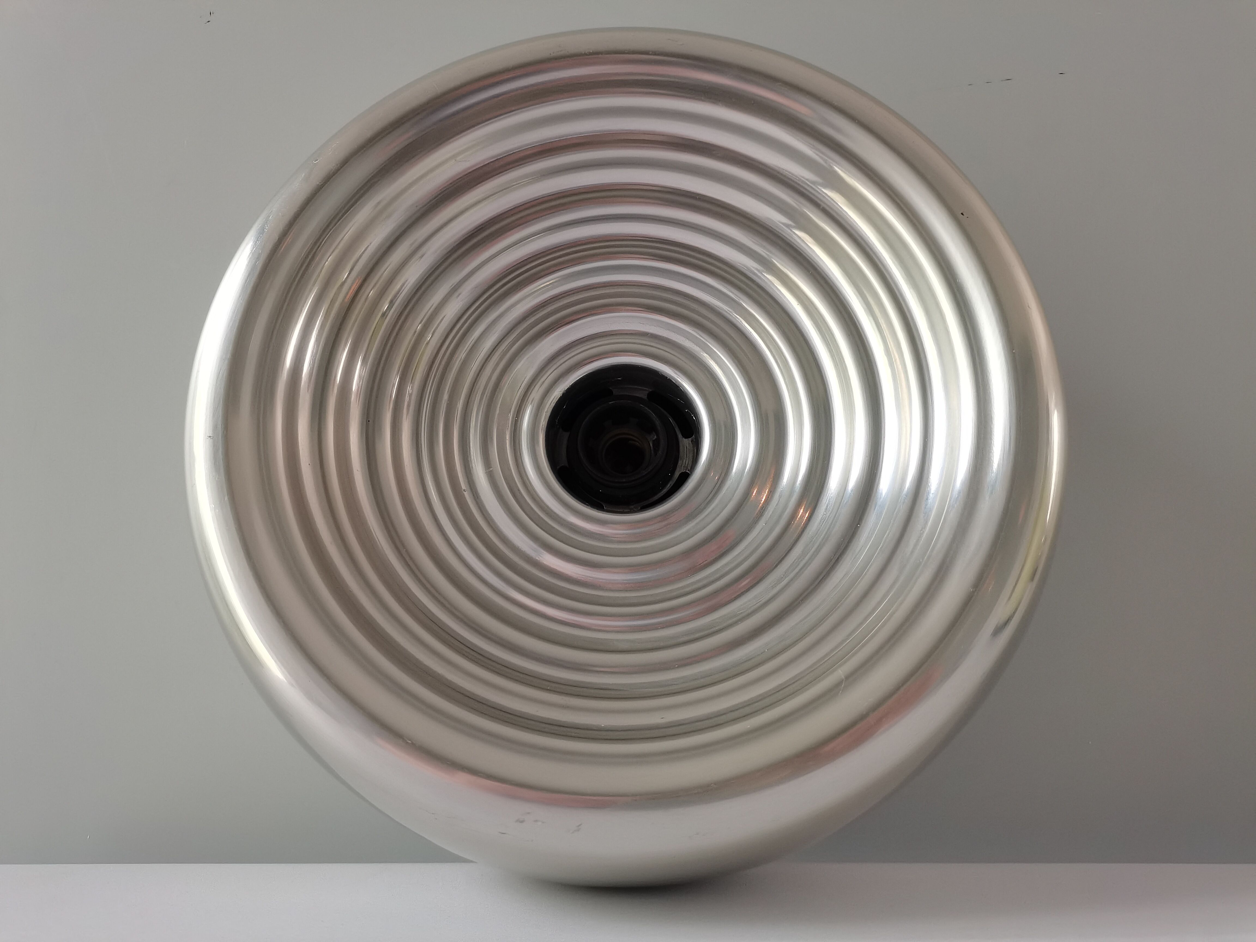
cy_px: 471
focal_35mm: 26
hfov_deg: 67.3
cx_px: 628
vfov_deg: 53.1
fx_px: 943
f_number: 1.8
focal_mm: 5.58
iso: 320
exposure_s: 1/33.3
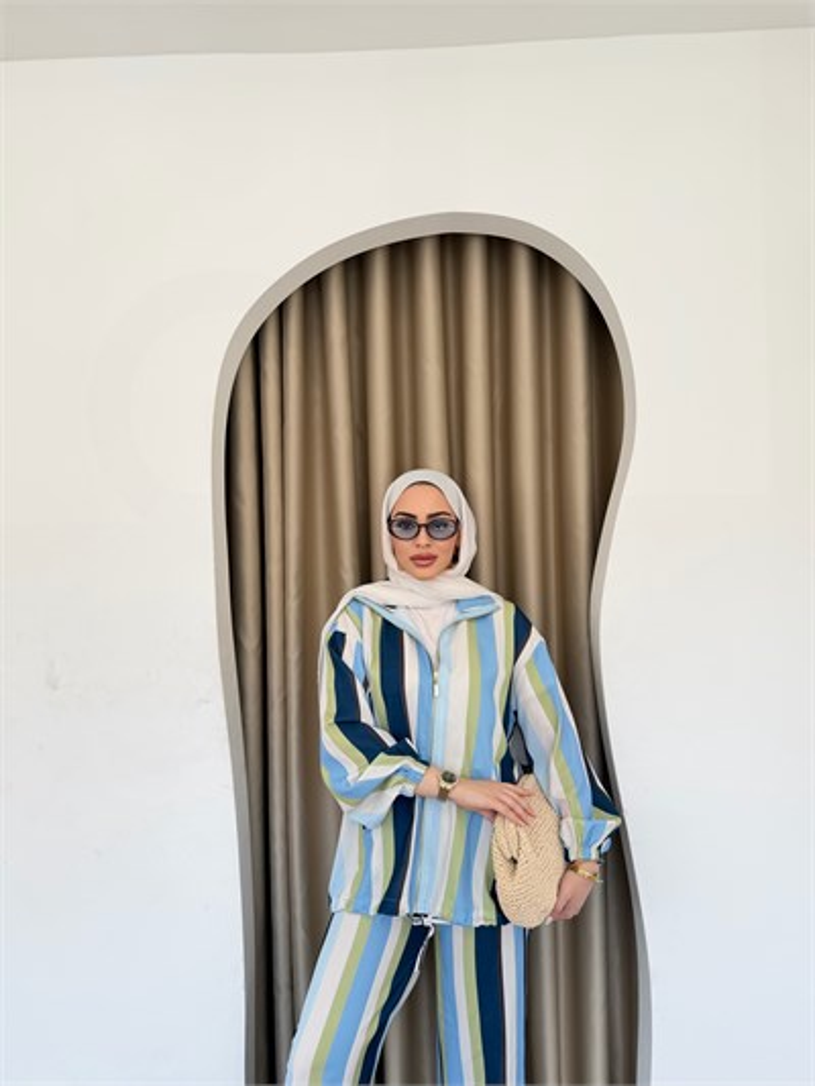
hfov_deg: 56.8
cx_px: 408
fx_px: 753
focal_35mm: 24
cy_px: 543
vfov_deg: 71.6
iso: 64
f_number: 1.78
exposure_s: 1/212
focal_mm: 6.76
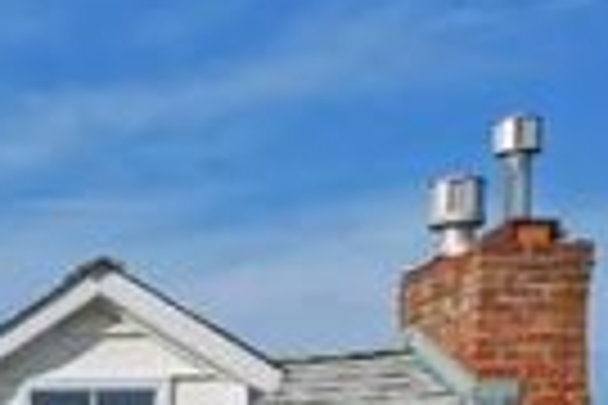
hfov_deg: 11.6
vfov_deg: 9.4
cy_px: 790
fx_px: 2314
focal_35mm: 137
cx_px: -959
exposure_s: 1/320
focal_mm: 18
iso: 100
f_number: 7.1
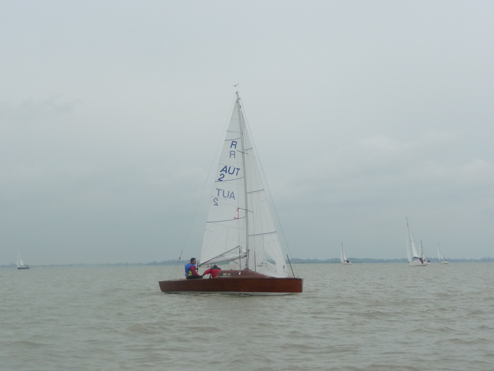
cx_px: 247
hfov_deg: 24.4
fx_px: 1142
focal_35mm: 80
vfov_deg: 18.4
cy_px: 186
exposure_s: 1/500
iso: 160
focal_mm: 12.2
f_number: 4.6
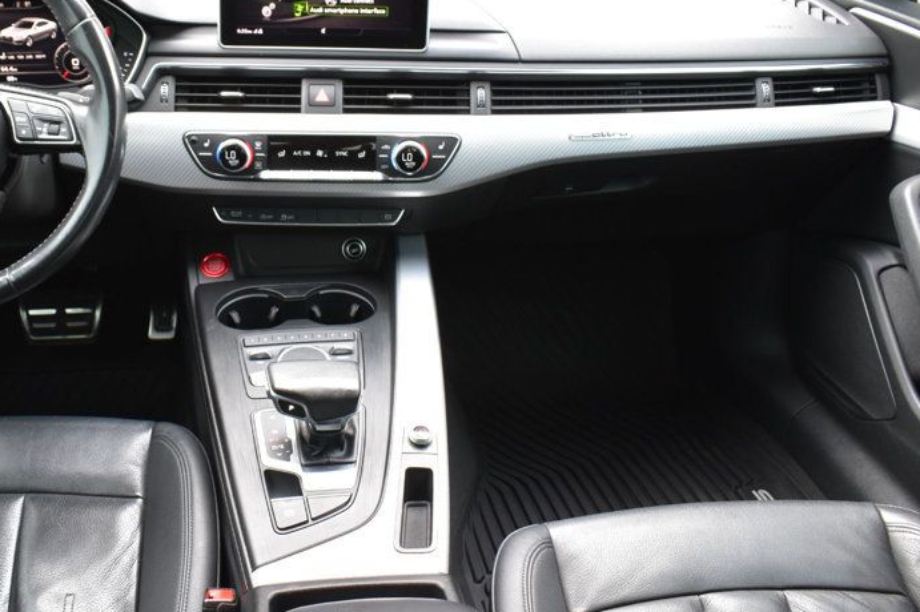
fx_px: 1022
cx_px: 312
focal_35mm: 40
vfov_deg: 33.2
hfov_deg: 47.7
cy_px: 225
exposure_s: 1/15
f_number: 6.3
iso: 1000
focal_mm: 18
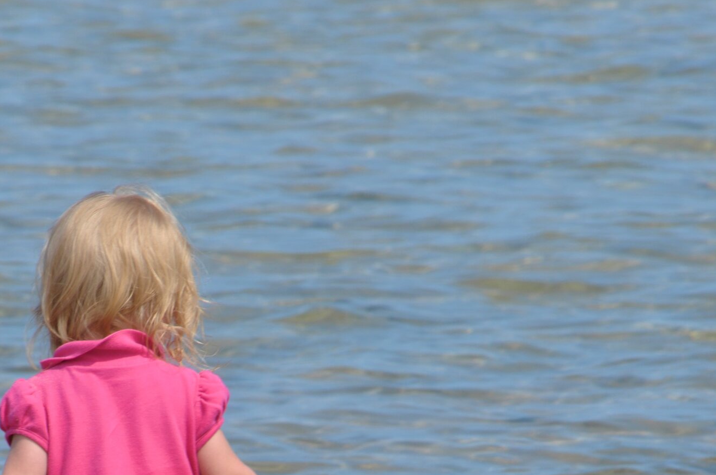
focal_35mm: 1170
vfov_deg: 1.2
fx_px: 23241
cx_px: 173
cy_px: 434
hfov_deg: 1.8
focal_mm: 400
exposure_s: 1/125
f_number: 22
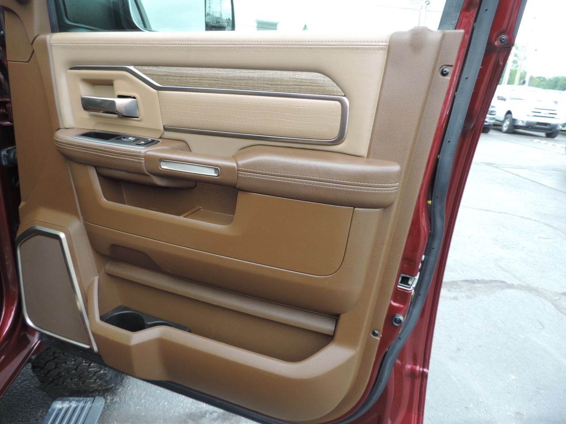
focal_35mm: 24
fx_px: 392
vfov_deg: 56.8
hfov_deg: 71.6
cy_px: 212
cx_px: 283
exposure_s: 1/50
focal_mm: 4.3
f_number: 3
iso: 80
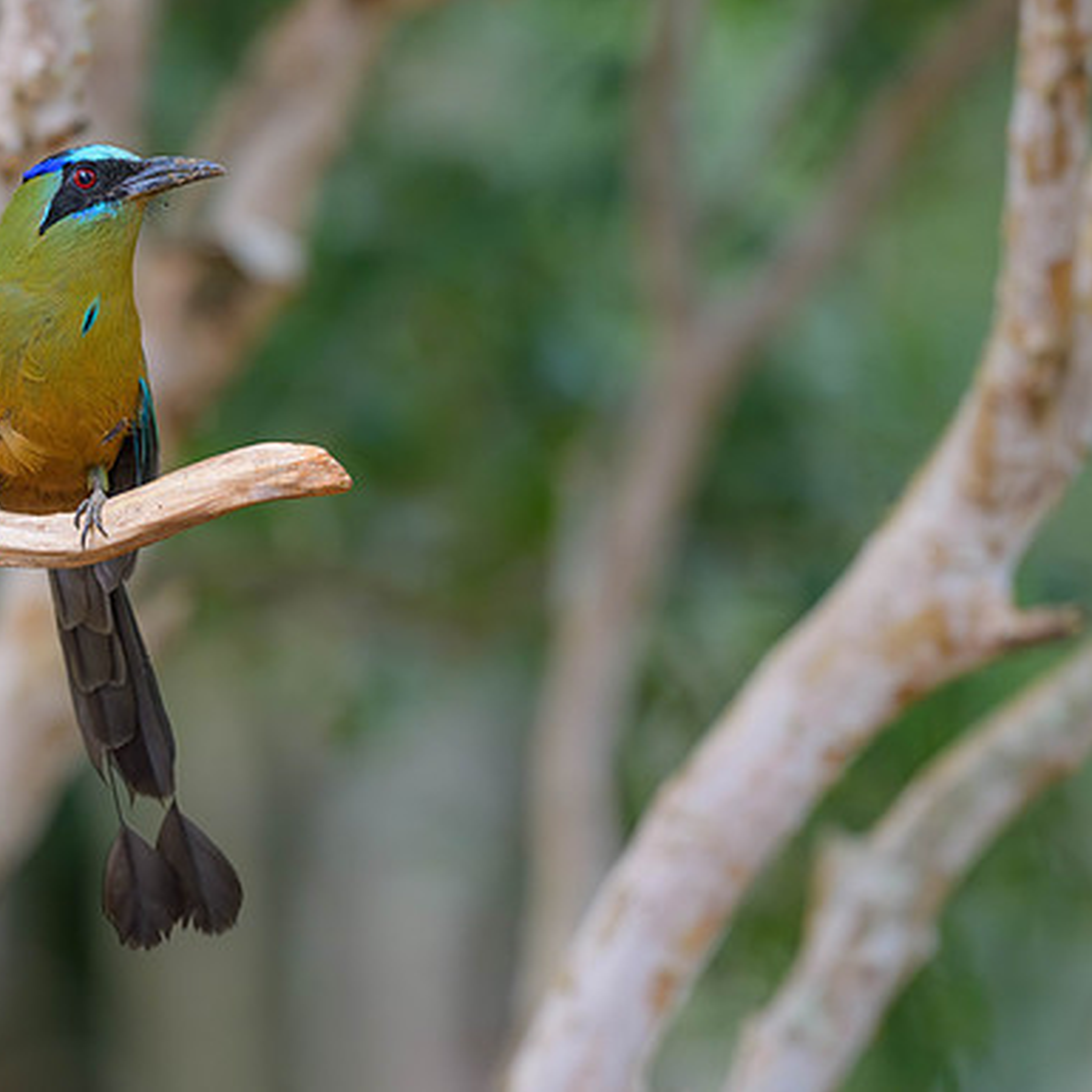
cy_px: 516
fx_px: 21379
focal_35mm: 599
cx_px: 251
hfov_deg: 2.9
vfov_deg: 2.9
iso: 2500
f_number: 4.5
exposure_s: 1/125
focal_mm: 400
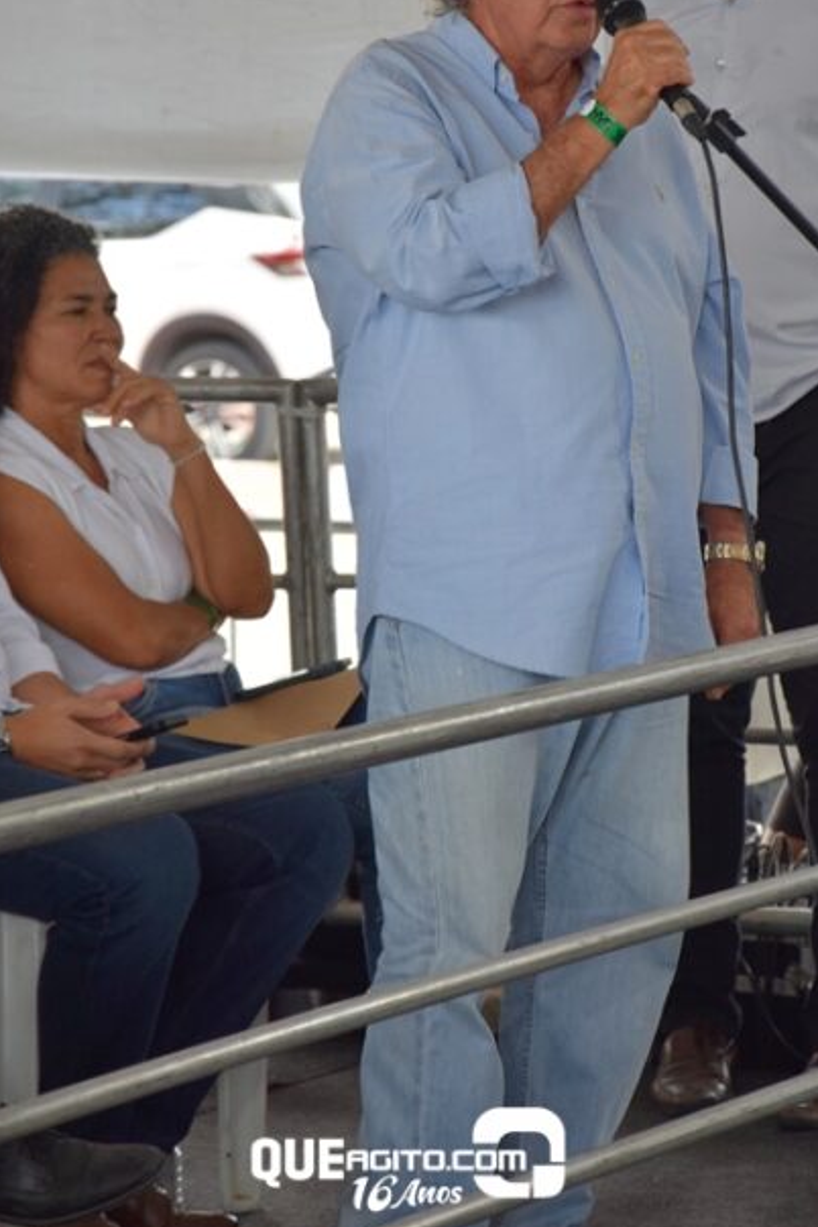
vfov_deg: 10.6
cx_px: 482
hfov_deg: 7.1
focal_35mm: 194
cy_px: 482
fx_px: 6599
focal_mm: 105
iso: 800
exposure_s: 1/200
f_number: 5.6
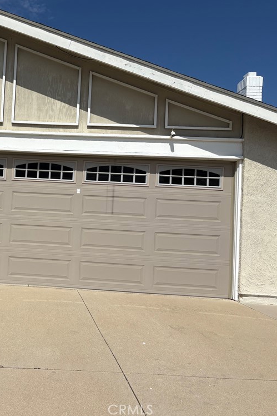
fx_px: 427
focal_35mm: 37
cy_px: 204
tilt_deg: +3.3
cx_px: 21
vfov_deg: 51.9
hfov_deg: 33.8
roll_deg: -3.5
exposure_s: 1/10101
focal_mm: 5.96
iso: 50
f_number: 1.6
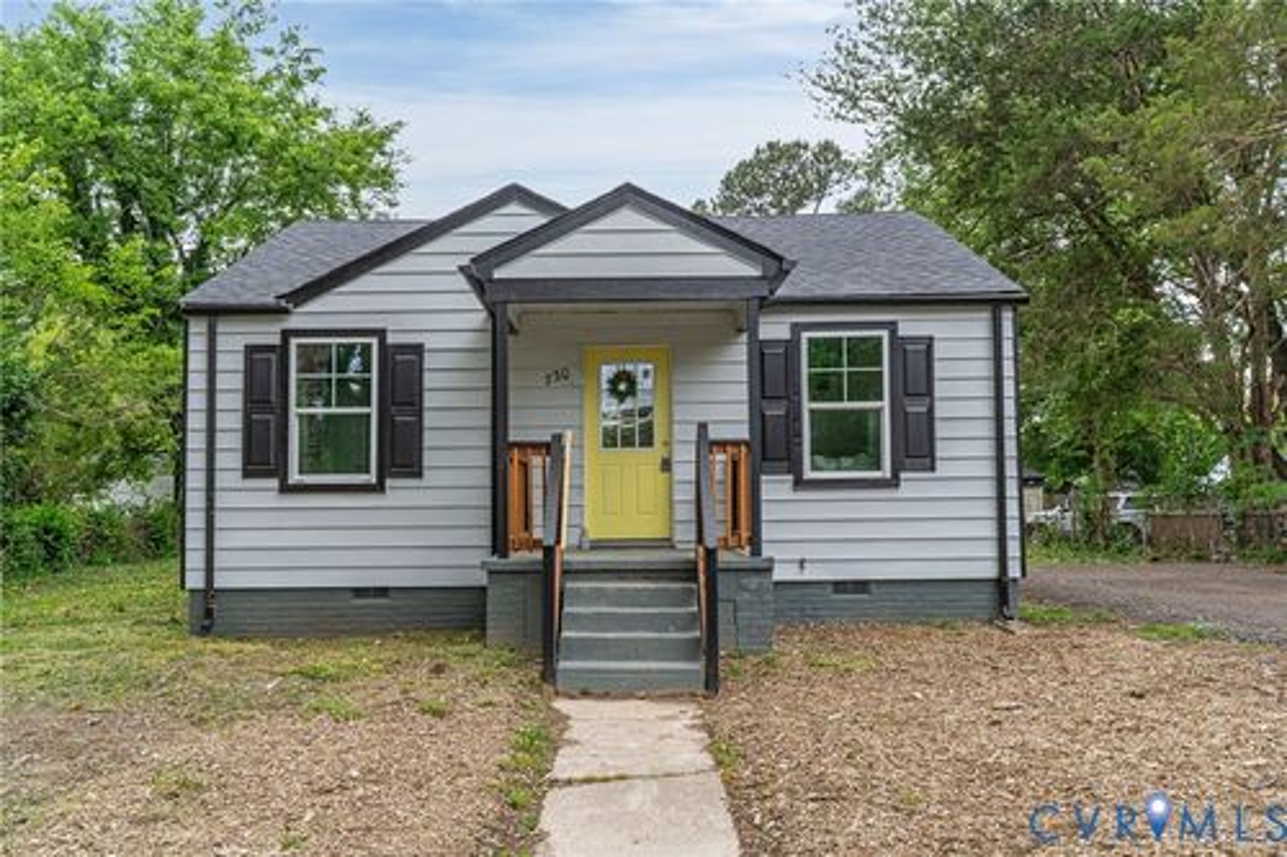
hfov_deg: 65.5
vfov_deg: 46.4
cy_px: 428
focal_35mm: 28
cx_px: 644
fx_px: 1001
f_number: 8
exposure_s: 1/30
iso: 640
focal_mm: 28
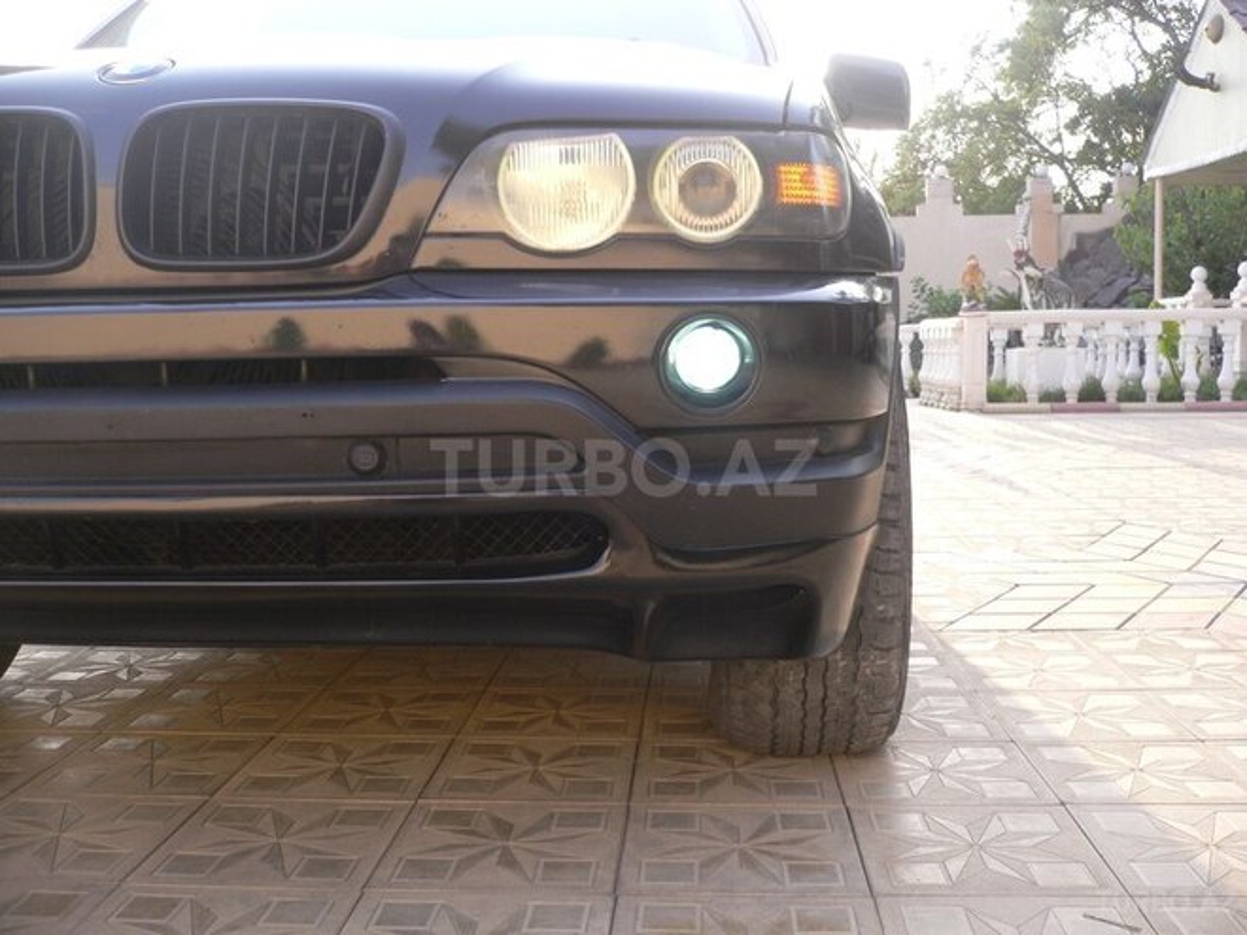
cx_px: 624
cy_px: 468
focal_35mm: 35
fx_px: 1261
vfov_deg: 40.7
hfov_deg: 52.6
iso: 80
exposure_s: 1/125
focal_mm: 5.8
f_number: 2.8
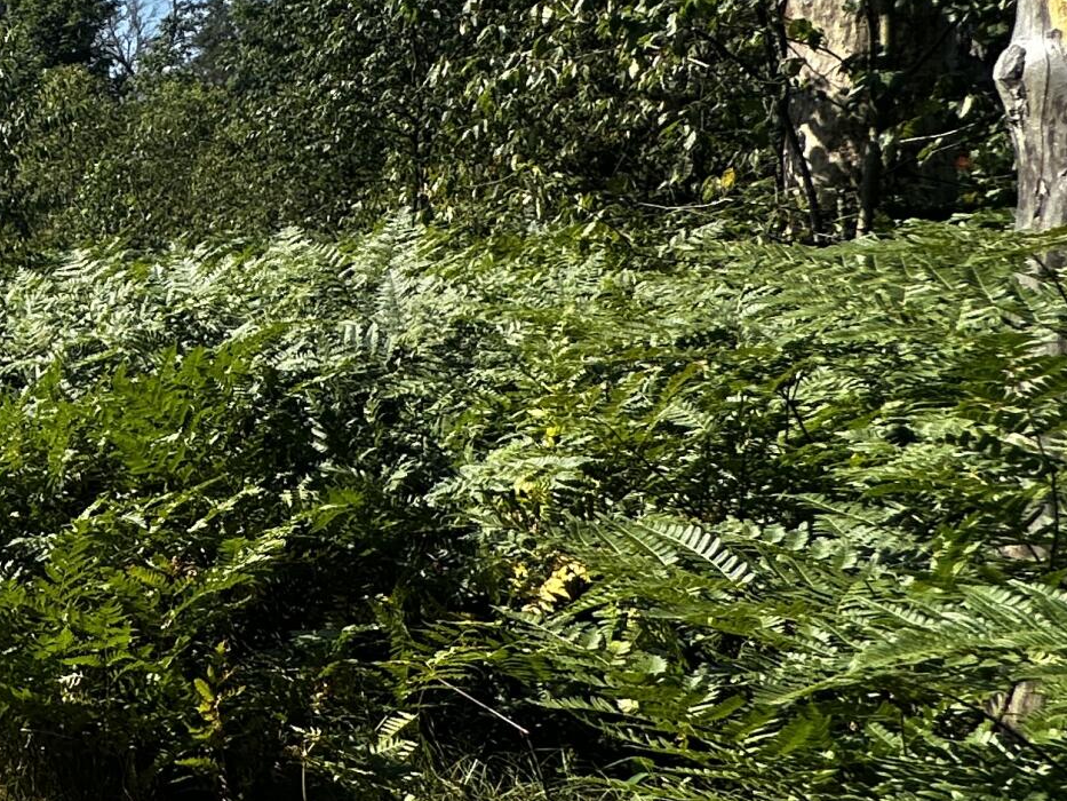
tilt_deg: -3.8
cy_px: 417
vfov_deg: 32.2
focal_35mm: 45
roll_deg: +1.8
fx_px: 1387
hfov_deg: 26.2
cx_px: -637
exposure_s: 1/963
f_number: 2.2
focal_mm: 2.22
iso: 50
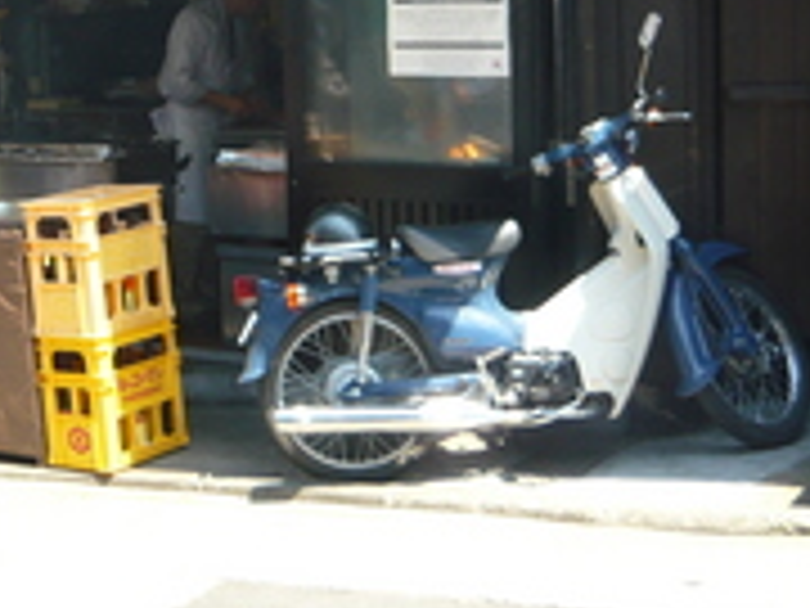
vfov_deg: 18.7
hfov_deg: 24.1
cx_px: -18
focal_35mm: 77
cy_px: 25
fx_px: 1802
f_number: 2.8
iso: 100
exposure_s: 1/200
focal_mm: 5.5
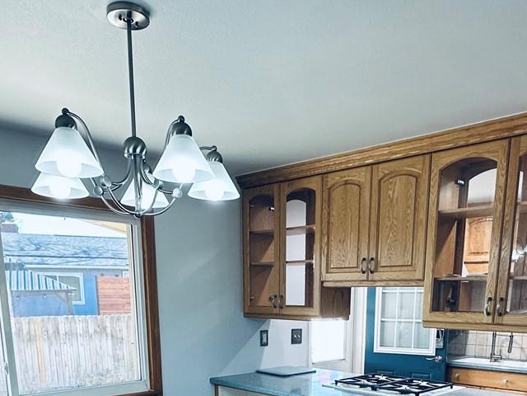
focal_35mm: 35
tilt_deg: -10.7
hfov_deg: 52.6
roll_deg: -0.5
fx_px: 533
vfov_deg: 35.9
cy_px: 414
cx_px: 282
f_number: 2.2
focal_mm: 2.22
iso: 160
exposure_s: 1/120
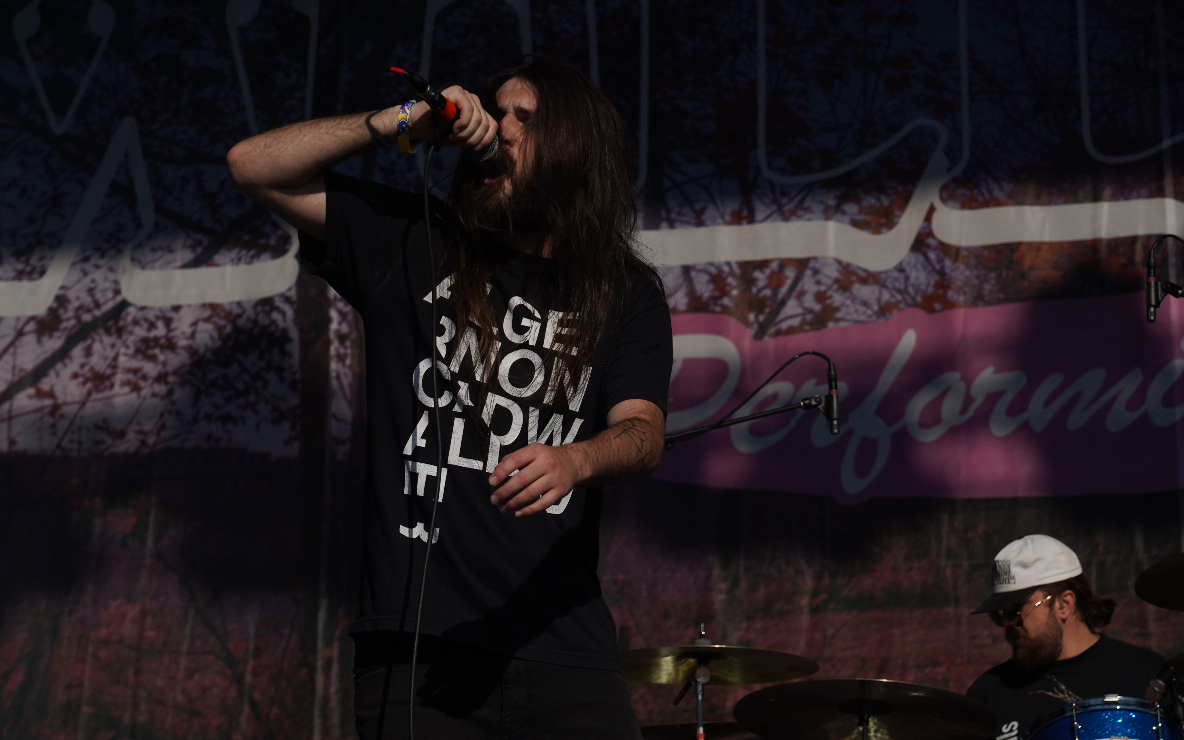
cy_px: 324
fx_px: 4453
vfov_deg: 9.5
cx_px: 613
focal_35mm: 138
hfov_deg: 15.1
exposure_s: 1/1600
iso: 100
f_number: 8
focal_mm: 105
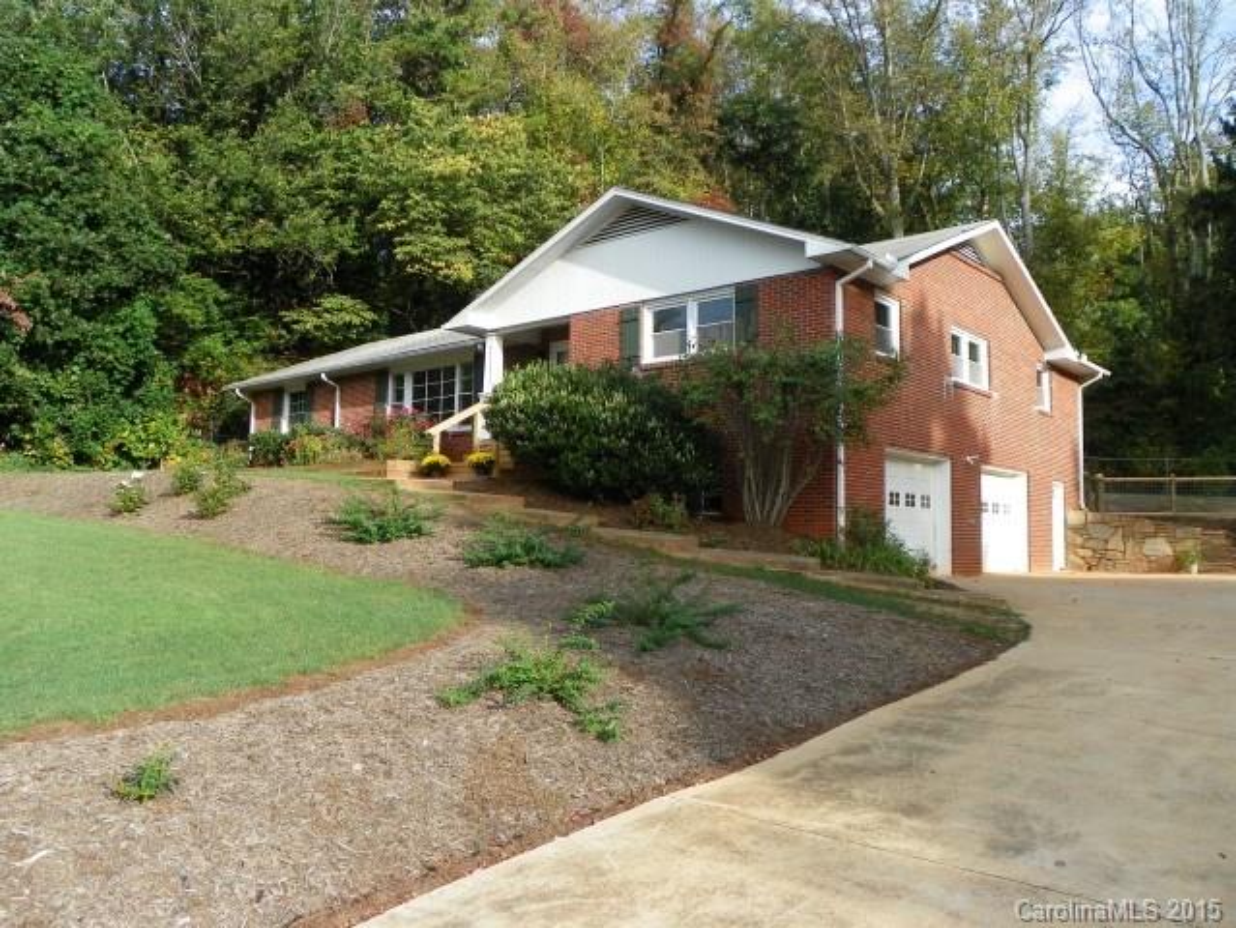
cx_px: 618
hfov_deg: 61.6
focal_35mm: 29
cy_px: 464
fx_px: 1036
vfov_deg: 48.3
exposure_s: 1/250
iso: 64
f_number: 3.5
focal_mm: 5.2
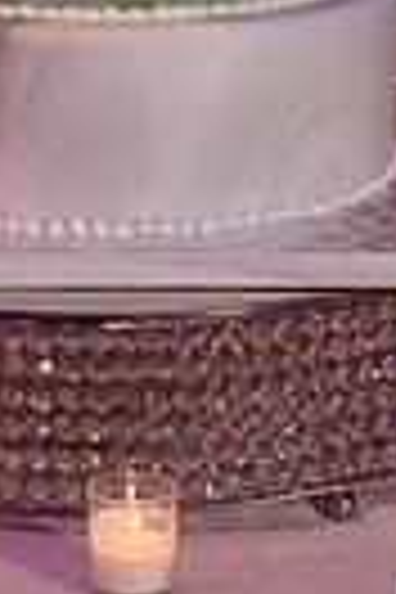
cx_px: 126
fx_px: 3366
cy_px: -288
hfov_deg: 6.7
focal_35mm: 204
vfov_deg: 9.8
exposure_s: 1/125
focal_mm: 60
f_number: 3.2
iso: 1600
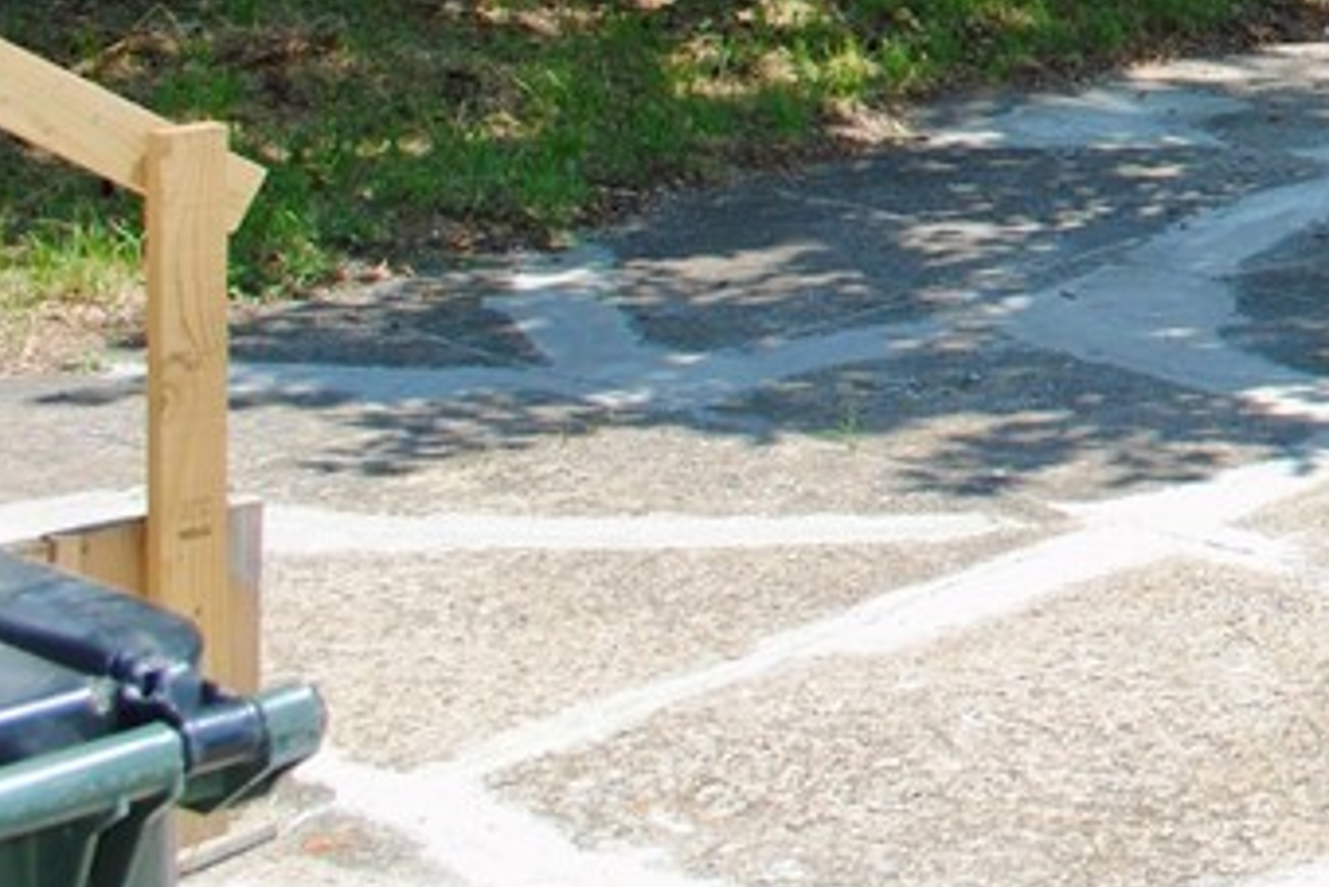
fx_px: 3176
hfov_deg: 19.9
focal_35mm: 86
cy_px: -336
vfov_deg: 15.0
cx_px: 2078
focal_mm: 18
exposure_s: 1/200
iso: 100
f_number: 7.1
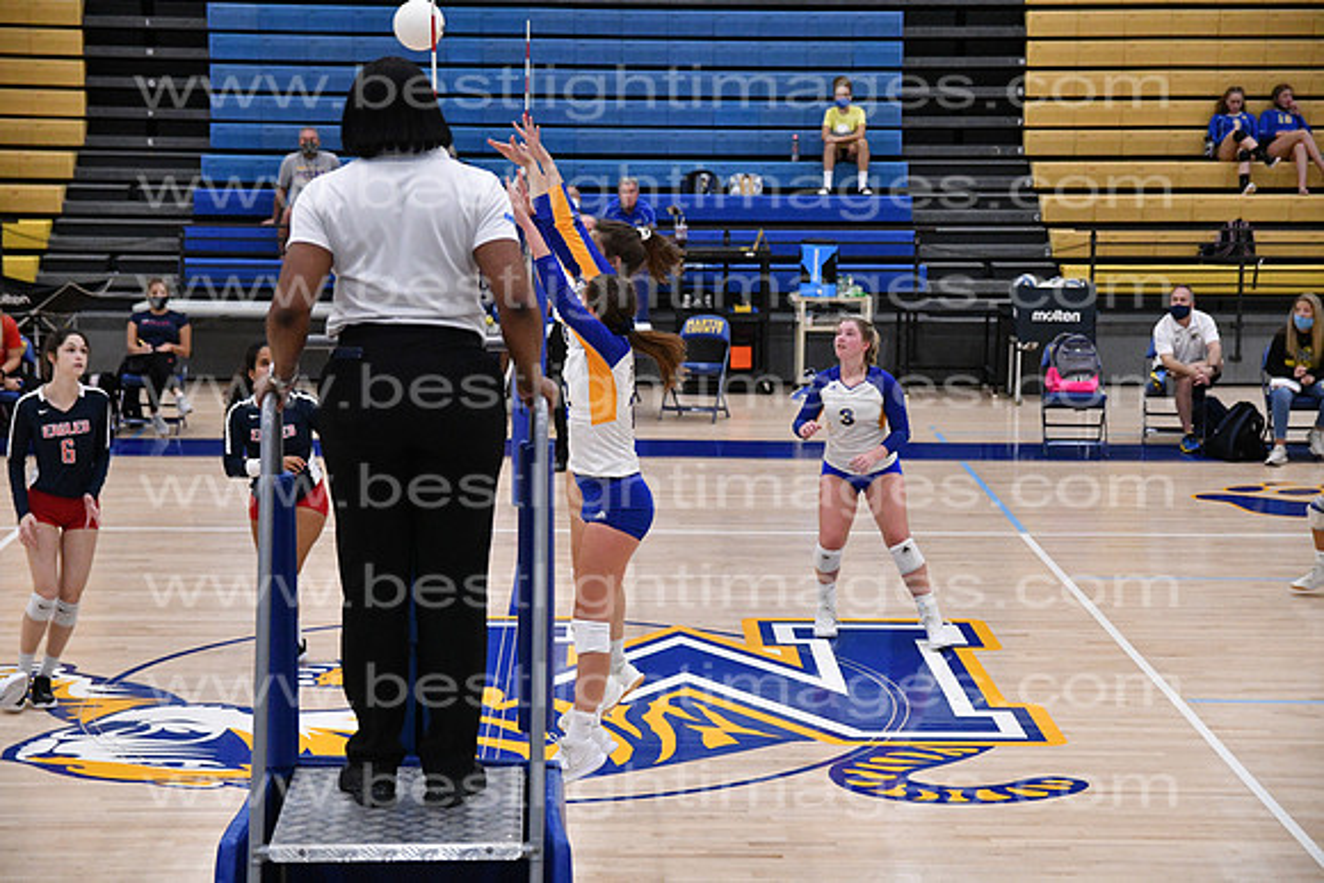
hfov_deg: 27.0
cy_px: 442
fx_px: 2759
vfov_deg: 18.2
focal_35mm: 75
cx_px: 662
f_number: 3.2
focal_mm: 50
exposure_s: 1/1000
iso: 5000
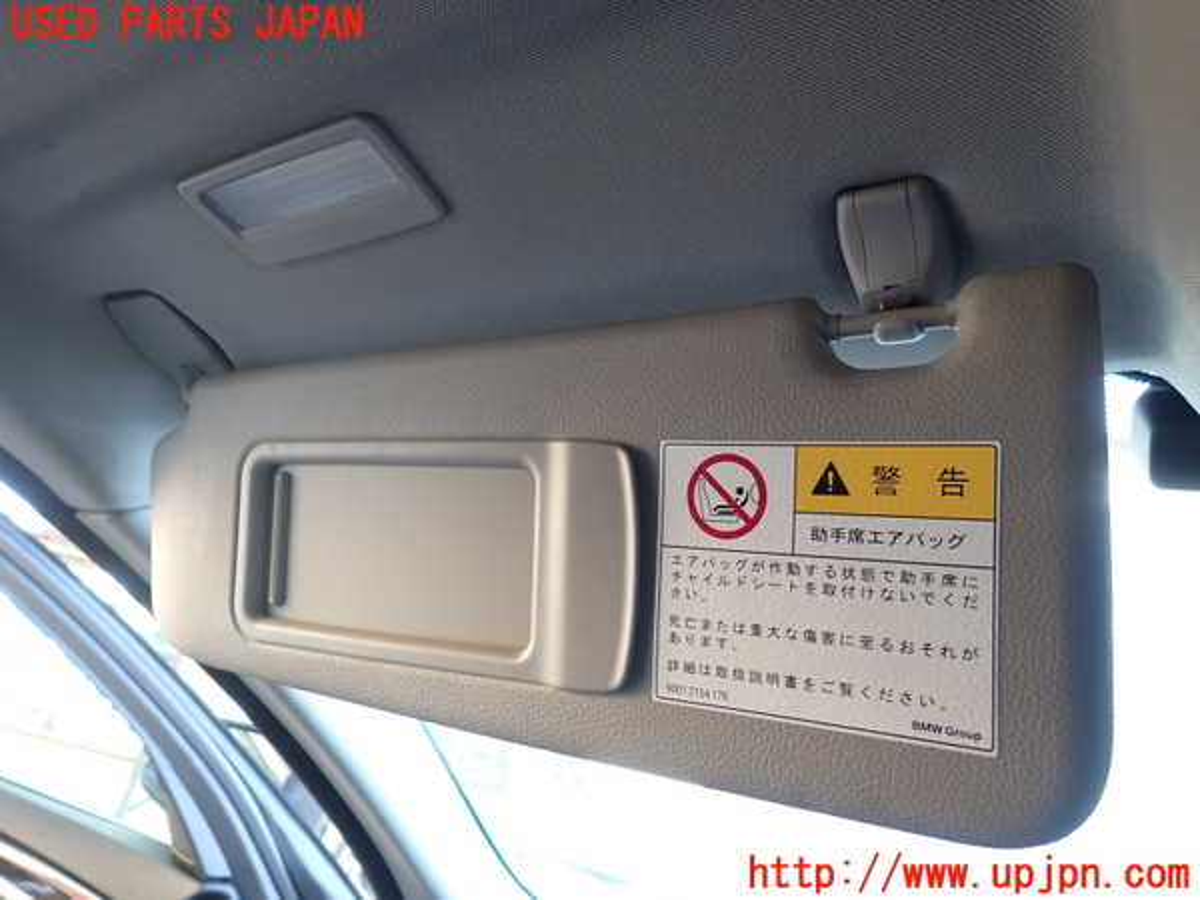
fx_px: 867
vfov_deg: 54.9
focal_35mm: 25
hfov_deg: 69.4
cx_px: 600
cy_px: 450
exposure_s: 1/60
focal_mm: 4.5
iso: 160
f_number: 2
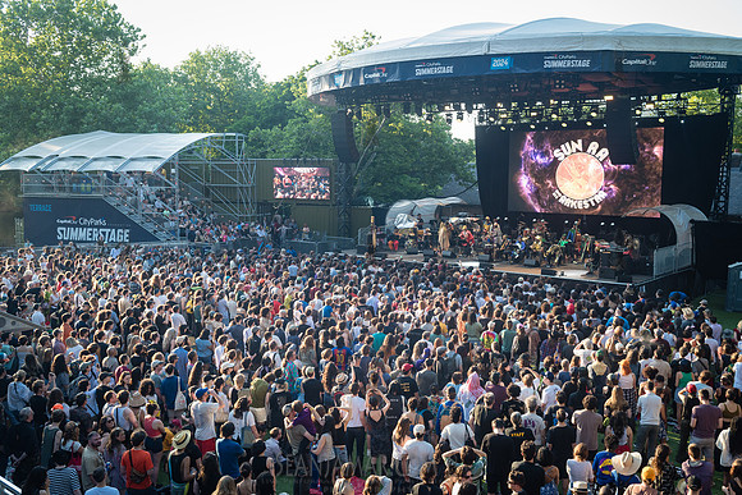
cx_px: 371
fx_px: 722
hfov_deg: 54.4
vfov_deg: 37.9
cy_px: 248
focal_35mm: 35
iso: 500
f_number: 5
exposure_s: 1/320
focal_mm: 35
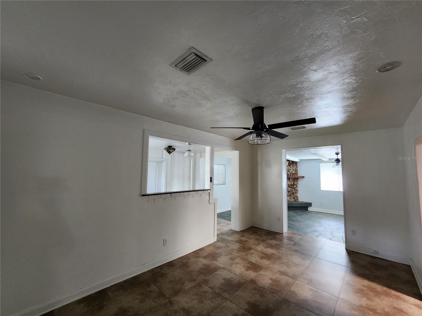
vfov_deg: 89.9
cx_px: 211
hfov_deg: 106.2
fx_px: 158
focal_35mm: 13
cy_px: 158
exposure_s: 1/40
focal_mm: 2.2
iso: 400
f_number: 2.2
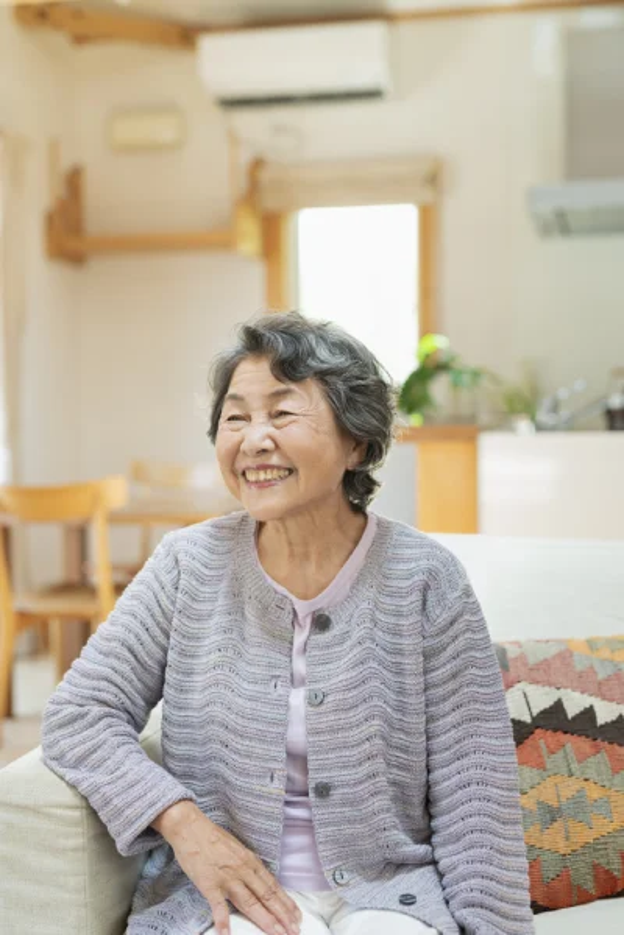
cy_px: 468
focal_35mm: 50
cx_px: 312
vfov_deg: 39.6
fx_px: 1300
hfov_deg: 27.0
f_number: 2.8
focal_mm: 50
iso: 500
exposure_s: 1/200
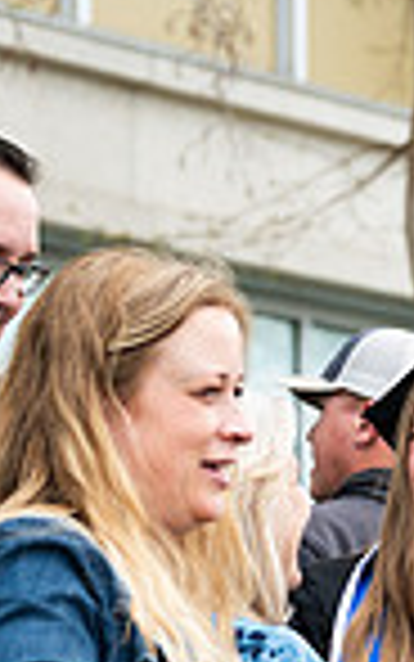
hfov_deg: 4.8
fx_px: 4887
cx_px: 488
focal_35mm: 271
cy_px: 728
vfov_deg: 7.7
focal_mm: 53
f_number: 2.8
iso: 200
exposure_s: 1/1000
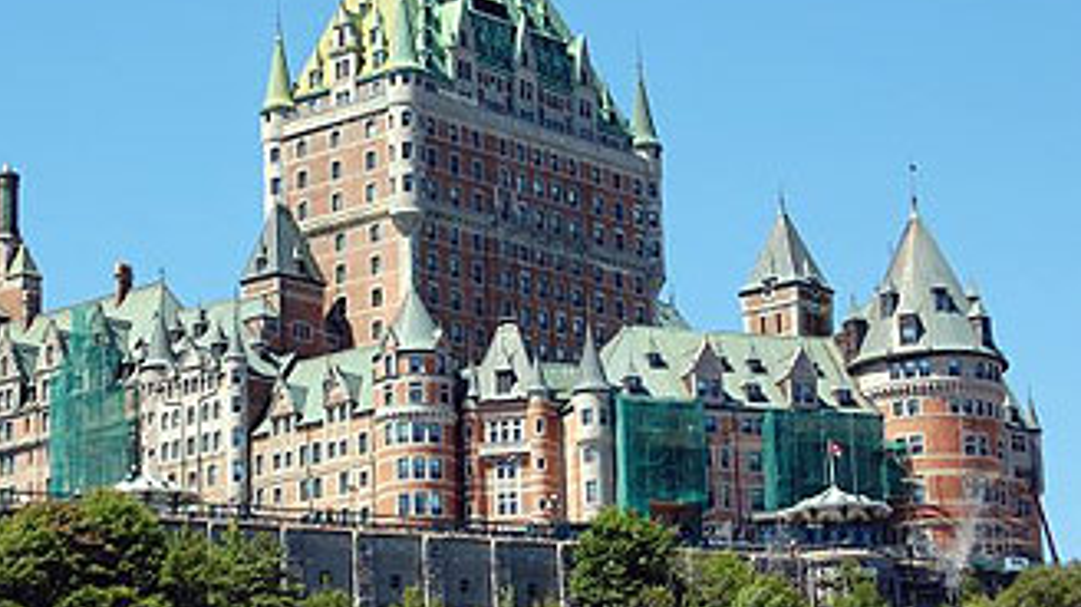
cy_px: 208
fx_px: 3401
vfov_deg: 10.2
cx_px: 442
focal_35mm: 119
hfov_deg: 18.0
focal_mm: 55
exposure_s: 1/320
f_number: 9
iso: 200
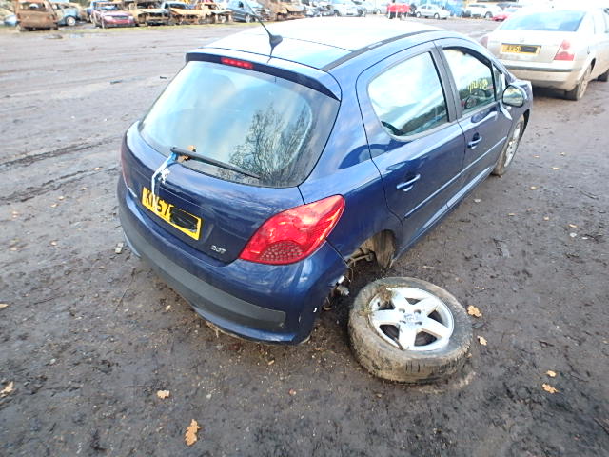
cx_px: 304
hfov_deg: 79.0
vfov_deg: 63.4
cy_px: 228
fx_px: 369
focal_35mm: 21
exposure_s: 1/30
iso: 200
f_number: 3.5
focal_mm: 3.7
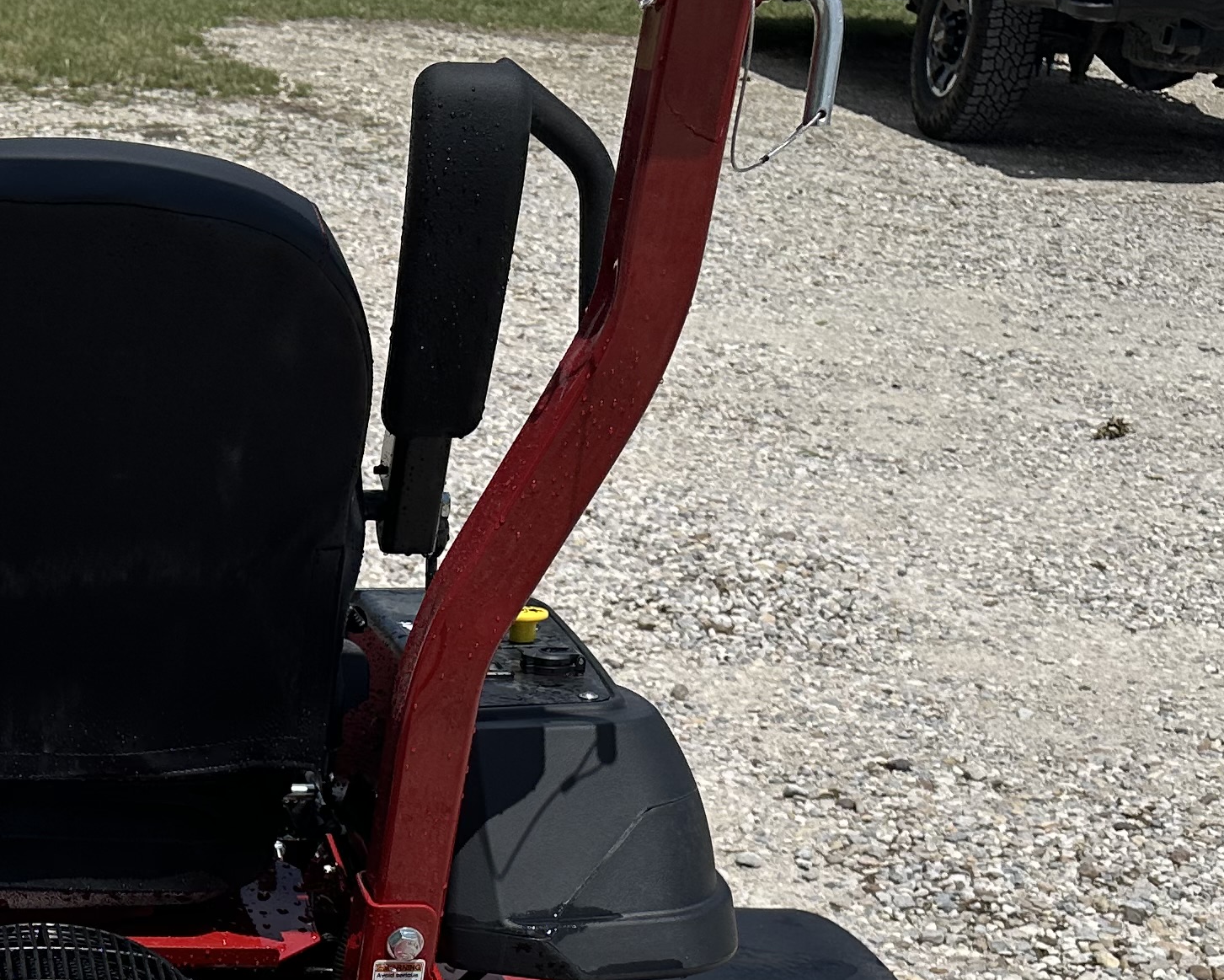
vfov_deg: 22.0
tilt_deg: -29.8
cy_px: 1132
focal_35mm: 65
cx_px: 27
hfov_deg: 27.6
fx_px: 2355
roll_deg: -0.8
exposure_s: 1/9709
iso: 80
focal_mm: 6.86
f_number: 1.78
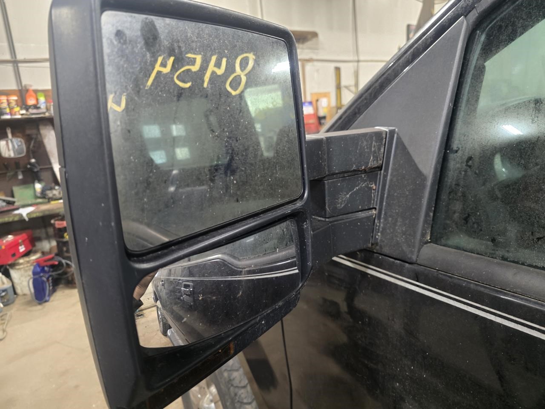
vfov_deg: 58.9
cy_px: 204
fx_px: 362
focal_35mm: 23
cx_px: 272
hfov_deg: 73.9
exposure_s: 1/60
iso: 1000
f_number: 1.7
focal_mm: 6.3
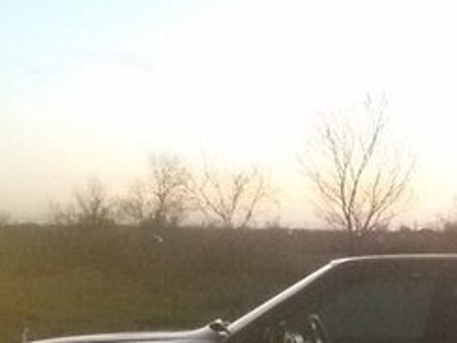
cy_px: 421
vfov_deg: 16.8
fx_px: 1109
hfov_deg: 22.7
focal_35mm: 84
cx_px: 410
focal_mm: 2.93
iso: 500
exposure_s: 1/15
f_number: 2.4
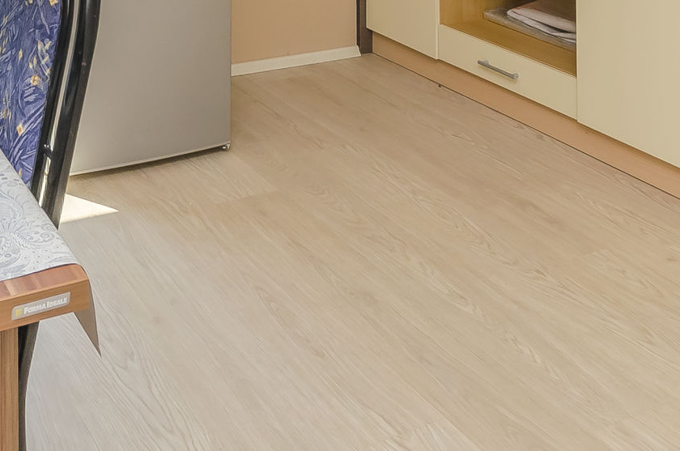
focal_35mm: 50
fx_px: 943
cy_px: -273
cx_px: 147
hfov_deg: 38.3
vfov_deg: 21.4
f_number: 9
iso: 250
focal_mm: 10
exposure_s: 1/200
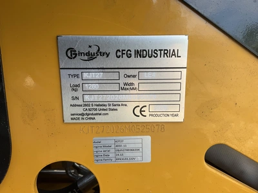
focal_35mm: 29
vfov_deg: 48.2
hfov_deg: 61.7
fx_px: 216
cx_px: 129
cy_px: 96
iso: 20
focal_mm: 3
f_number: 1.8
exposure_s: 1/168
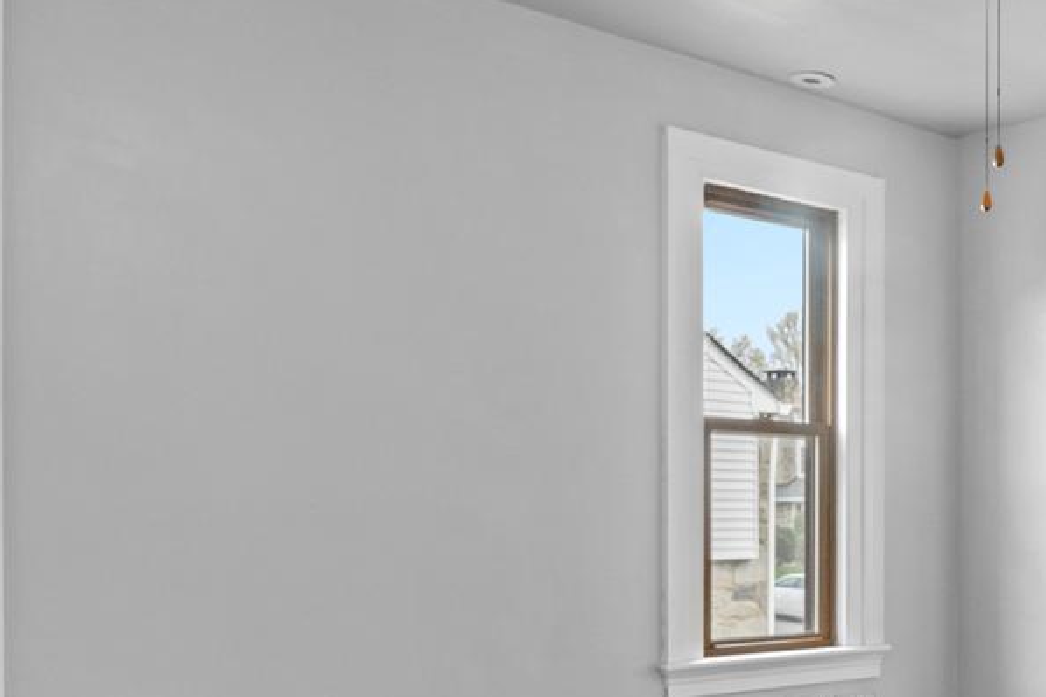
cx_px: 969
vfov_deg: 27.6
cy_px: 532
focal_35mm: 48
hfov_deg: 38.0
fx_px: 1395
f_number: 7.1
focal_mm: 14
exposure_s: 1/10
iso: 400
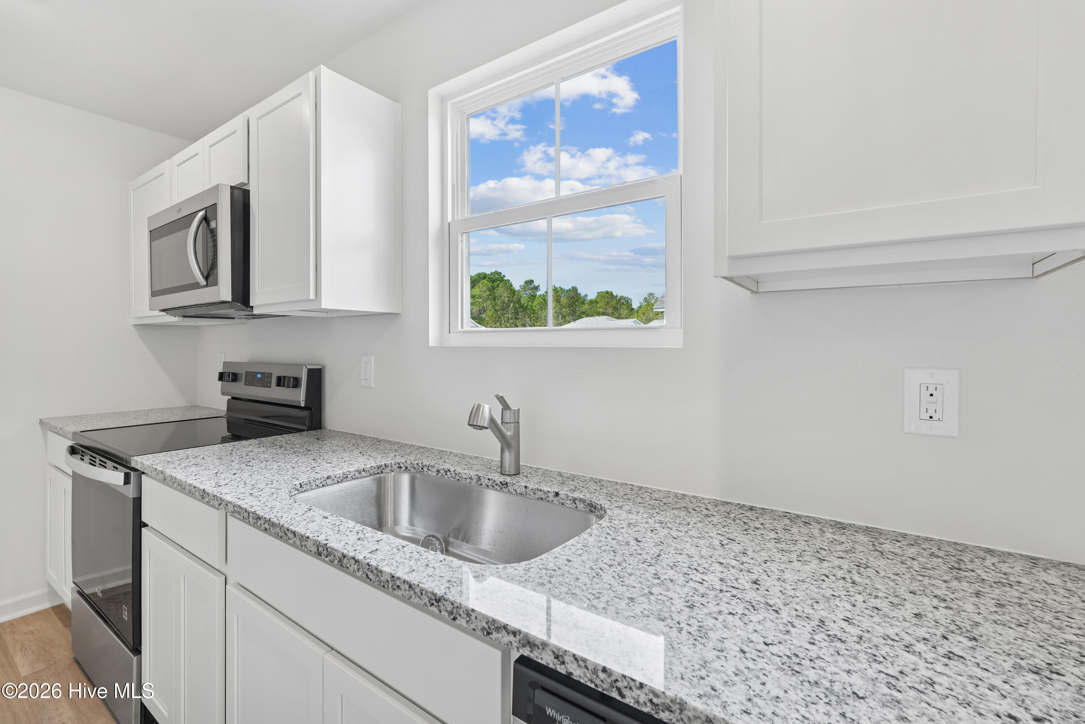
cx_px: 542
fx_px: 482
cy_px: 362
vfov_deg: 73.7
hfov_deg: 96.7
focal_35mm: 16
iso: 200
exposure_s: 1/25
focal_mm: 16
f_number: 10
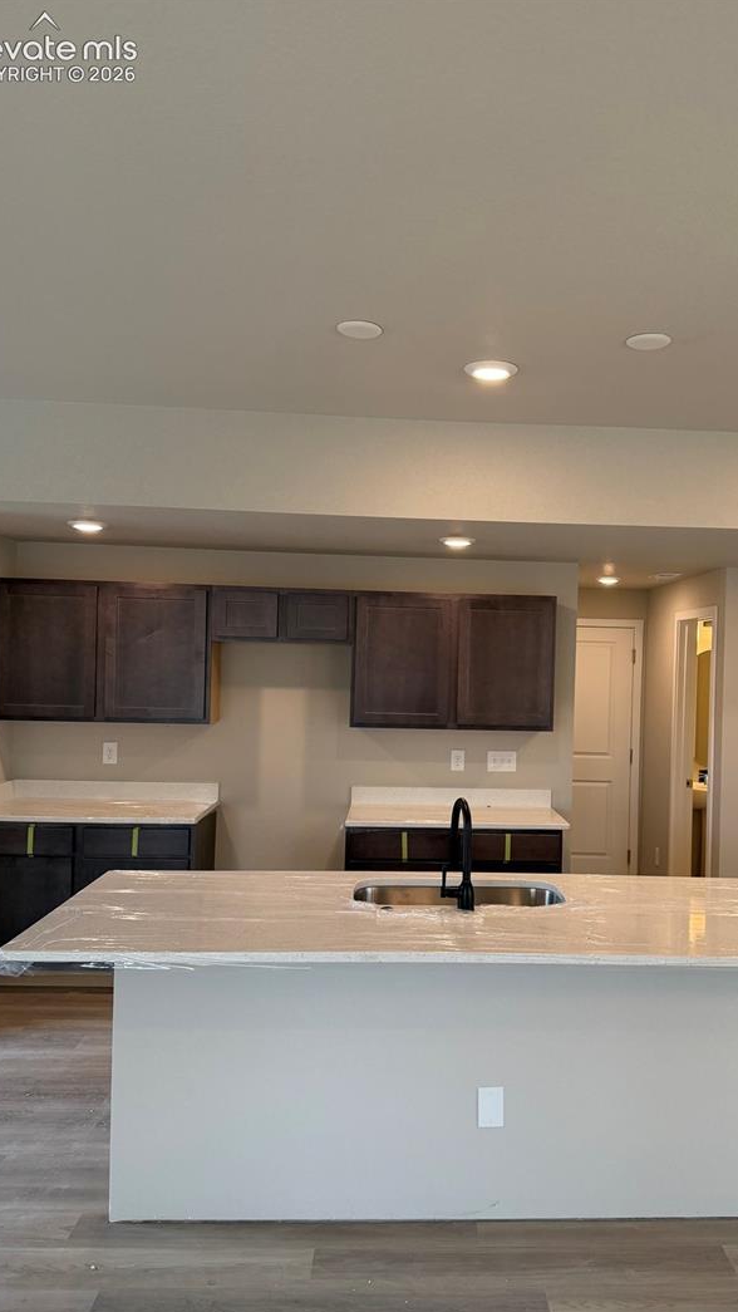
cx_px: 451
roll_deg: -2.2
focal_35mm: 27
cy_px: 672
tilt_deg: +0.6
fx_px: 939
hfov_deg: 42.6
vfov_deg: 69.8
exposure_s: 1/206
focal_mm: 6.76
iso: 200
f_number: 1.78
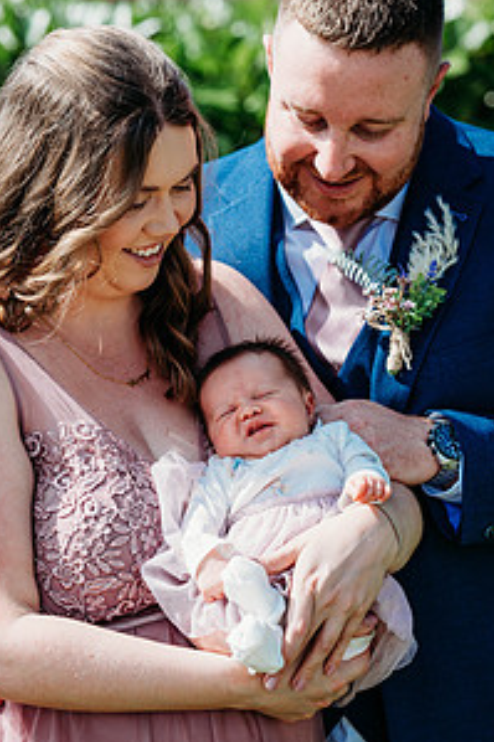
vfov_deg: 16.0
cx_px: 237
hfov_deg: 10.7
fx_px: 2638
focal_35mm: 128
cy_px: 424
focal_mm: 85
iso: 100
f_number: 3.2
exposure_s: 1/1250
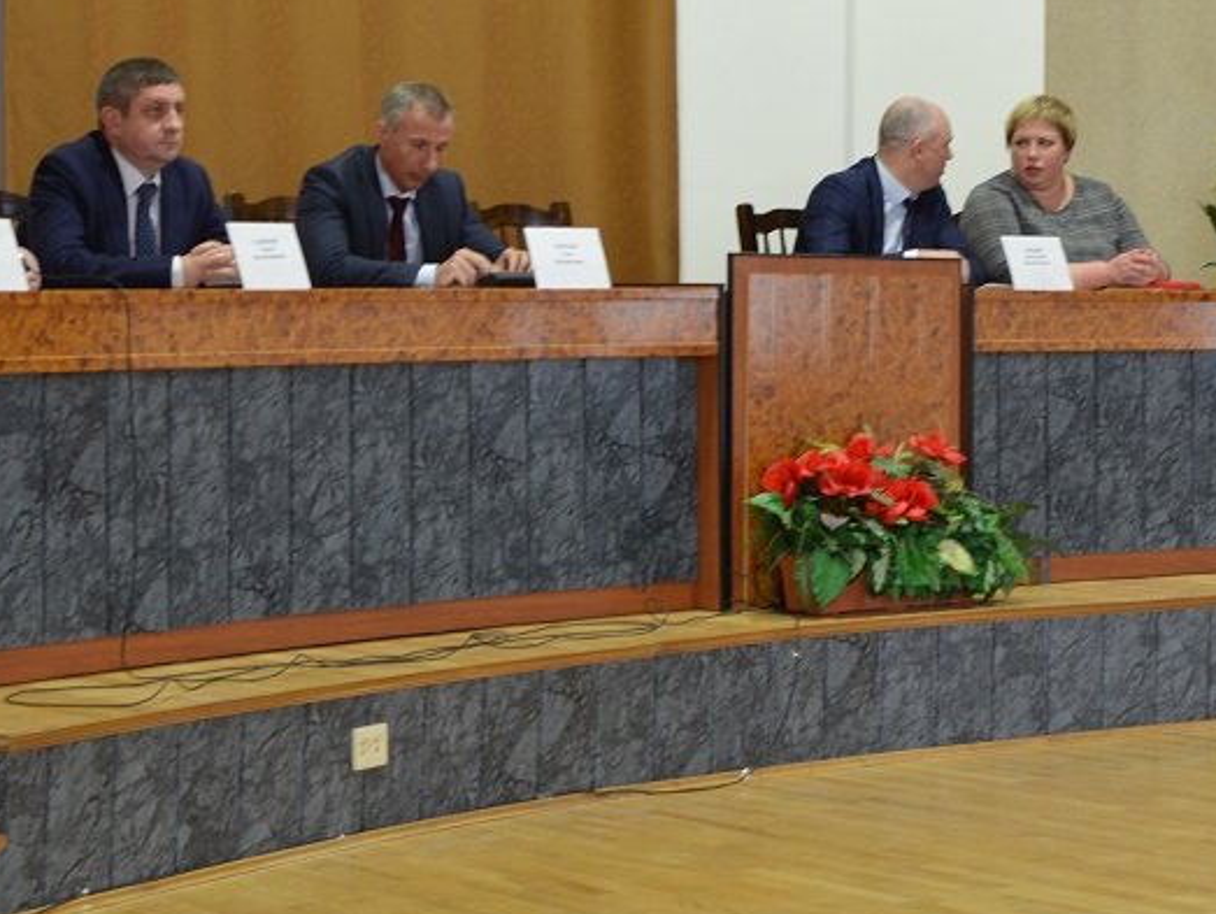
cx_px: 672
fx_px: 3336
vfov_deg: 15.5
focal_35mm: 95
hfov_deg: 20.7
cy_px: 201
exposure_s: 1/60
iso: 500
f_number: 4
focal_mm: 35
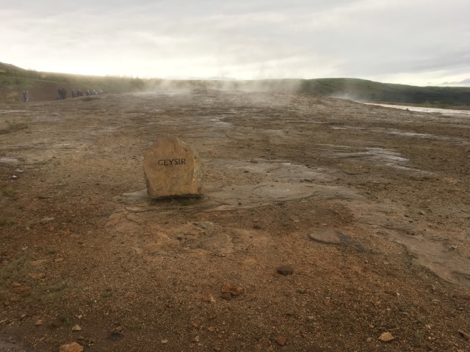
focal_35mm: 29
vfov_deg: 48.2
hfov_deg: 61.7
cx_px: 235
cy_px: 176
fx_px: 394
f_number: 2.2
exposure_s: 1/100
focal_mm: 4.15
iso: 40
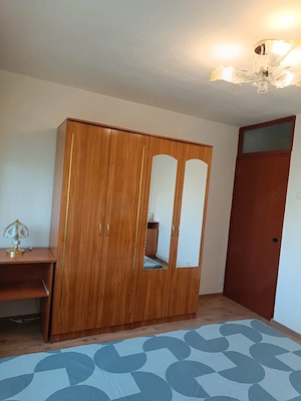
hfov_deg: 56.8
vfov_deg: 71.6
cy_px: 200
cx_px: 150
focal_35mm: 24
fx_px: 278
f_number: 1.88
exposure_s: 1/101
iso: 465
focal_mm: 5.59
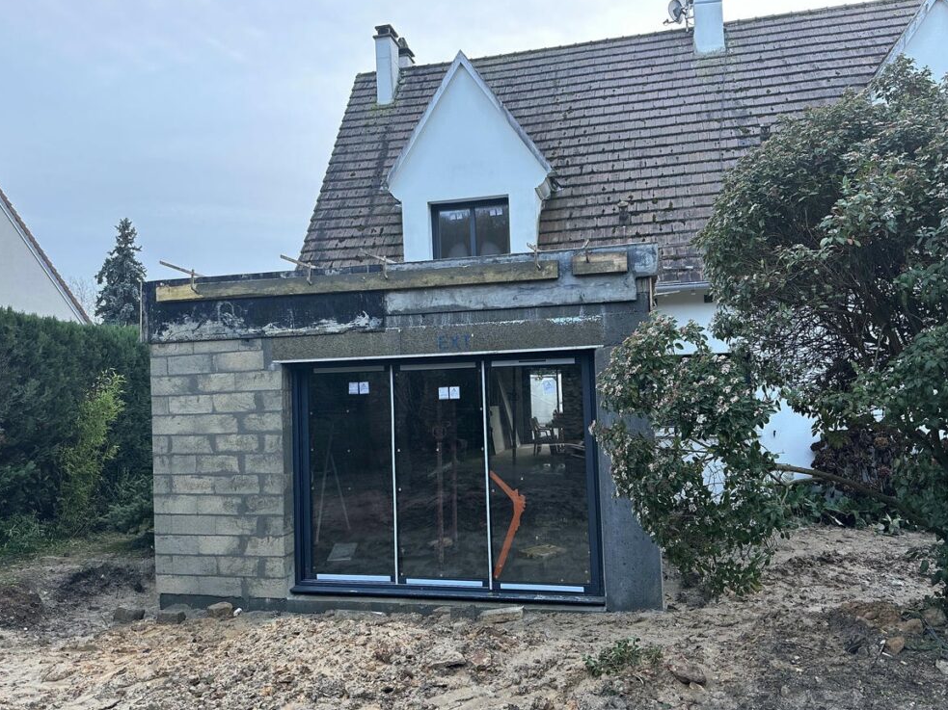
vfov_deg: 54.9
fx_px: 685
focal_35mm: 25
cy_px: 356
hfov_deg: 69.4
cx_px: 473
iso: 250
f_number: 1.78
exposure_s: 1/70
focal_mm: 6.86
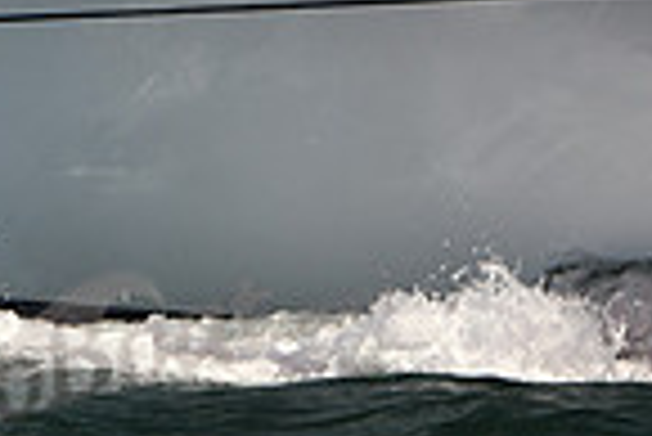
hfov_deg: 3.9
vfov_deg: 2.6
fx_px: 9445
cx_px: 630
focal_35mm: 521
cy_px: -389
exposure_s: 1/640
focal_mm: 130
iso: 320
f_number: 6.3
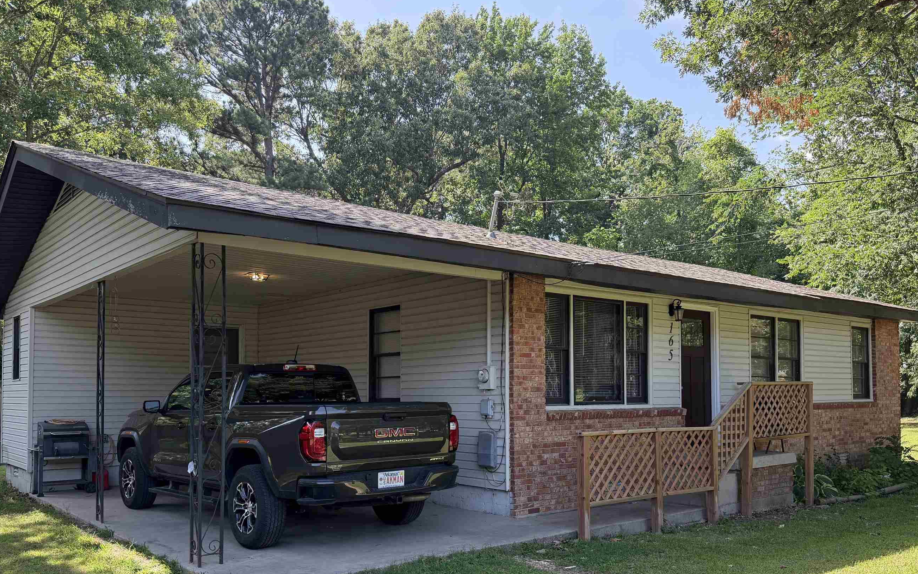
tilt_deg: +1.5
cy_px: 368
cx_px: 436
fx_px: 751
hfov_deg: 62.9
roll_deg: +0.6
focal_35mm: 30
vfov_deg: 41.4
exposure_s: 1/584
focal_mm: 6.76
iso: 100
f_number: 1.78
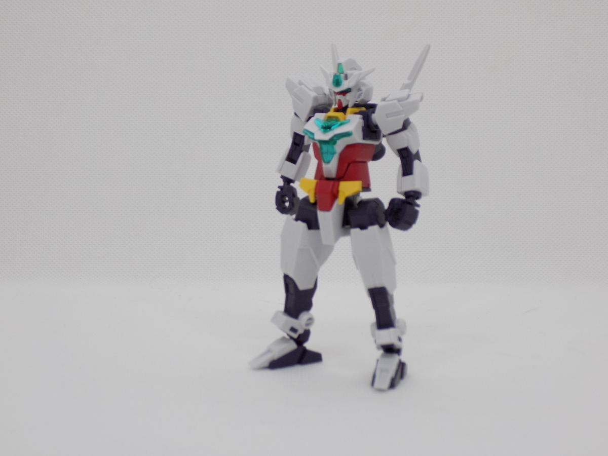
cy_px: 228
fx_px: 913
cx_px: 304
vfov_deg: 28.0
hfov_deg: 36.8
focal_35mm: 52
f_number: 3.9
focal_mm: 9.3
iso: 80
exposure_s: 1/60
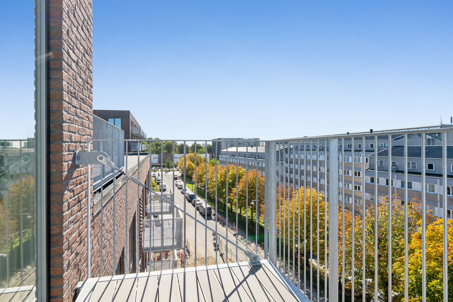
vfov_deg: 59.5
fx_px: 264
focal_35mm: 21
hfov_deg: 81.2
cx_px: 226
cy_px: 151
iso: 200
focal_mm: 14
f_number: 8
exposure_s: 1/320
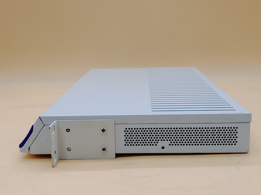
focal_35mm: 49
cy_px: 98
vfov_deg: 29.7
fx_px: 369
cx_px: 130
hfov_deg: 38.9
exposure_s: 1/168
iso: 50
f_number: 1.8
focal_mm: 4.36
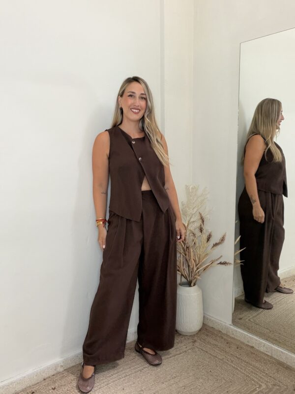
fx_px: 341
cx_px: 148
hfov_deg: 46.8
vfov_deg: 60.0
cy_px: 197
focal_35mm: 30
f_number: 1.9
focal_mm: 2.71
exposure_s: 1/60
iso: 100
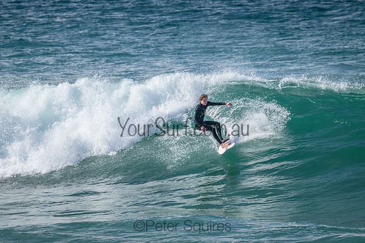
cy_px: 122
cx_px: 182
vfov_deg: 1.7
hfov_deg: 2.6
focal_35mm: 800
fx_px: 8113
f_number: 11
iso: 2000
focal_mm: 800
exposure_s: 1/1600
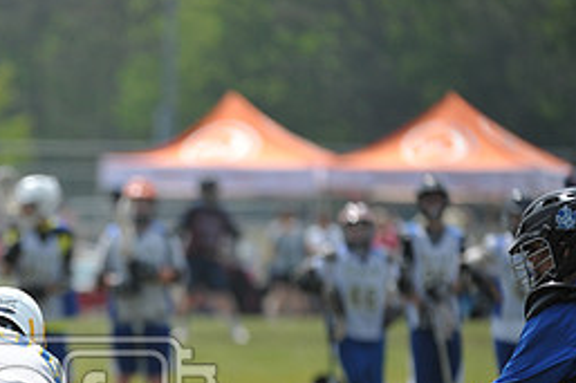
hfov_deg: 3.8
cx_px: -65
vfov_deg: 2.5
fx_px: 8650
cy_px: 419
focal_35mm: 541
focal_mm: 240
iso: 640
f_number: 4
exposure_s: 1/3200
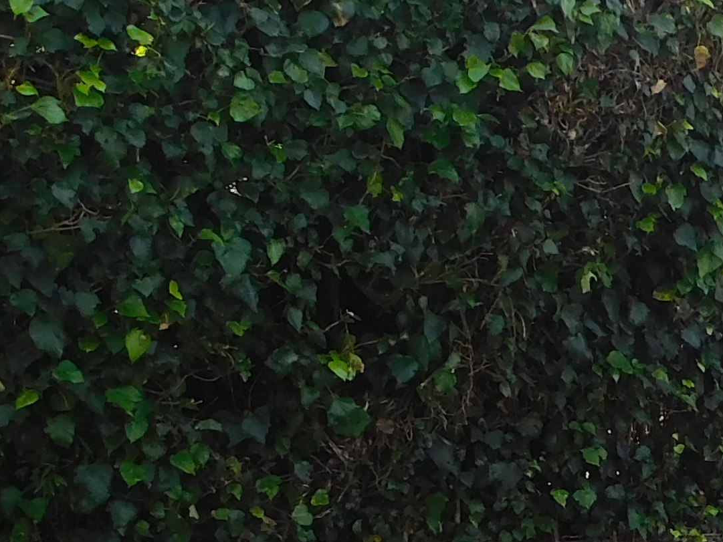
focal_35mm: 98
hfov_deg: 17.6
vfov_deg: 15.0
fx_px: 2047
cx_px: 1133
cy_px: 449
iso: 125
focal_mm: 4
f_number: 3
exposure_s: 1/320
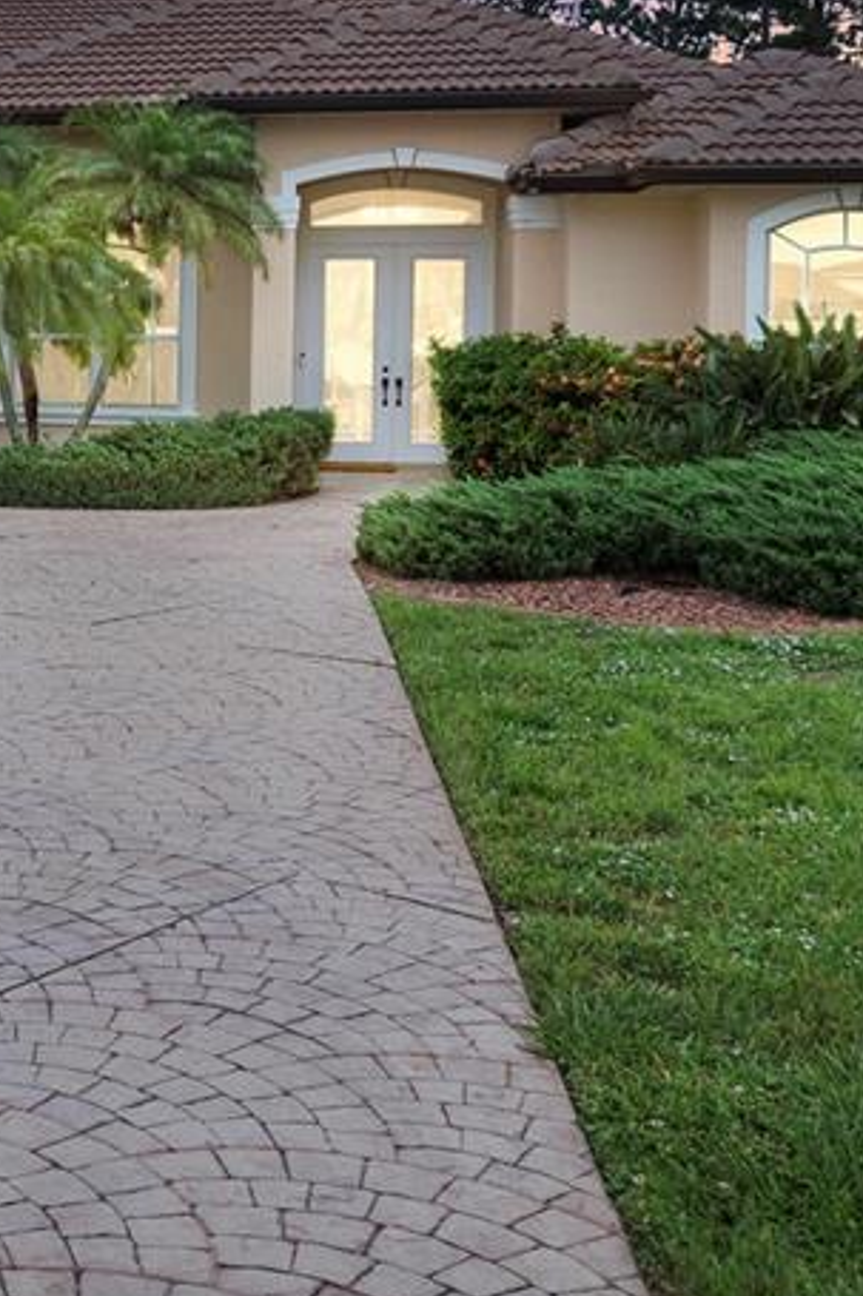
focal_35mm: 54
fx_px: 1943
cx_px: -182
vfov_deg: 36.4
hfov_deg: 22.9
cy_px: 413
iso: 400
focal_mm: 16
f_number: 8
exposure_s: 1/250
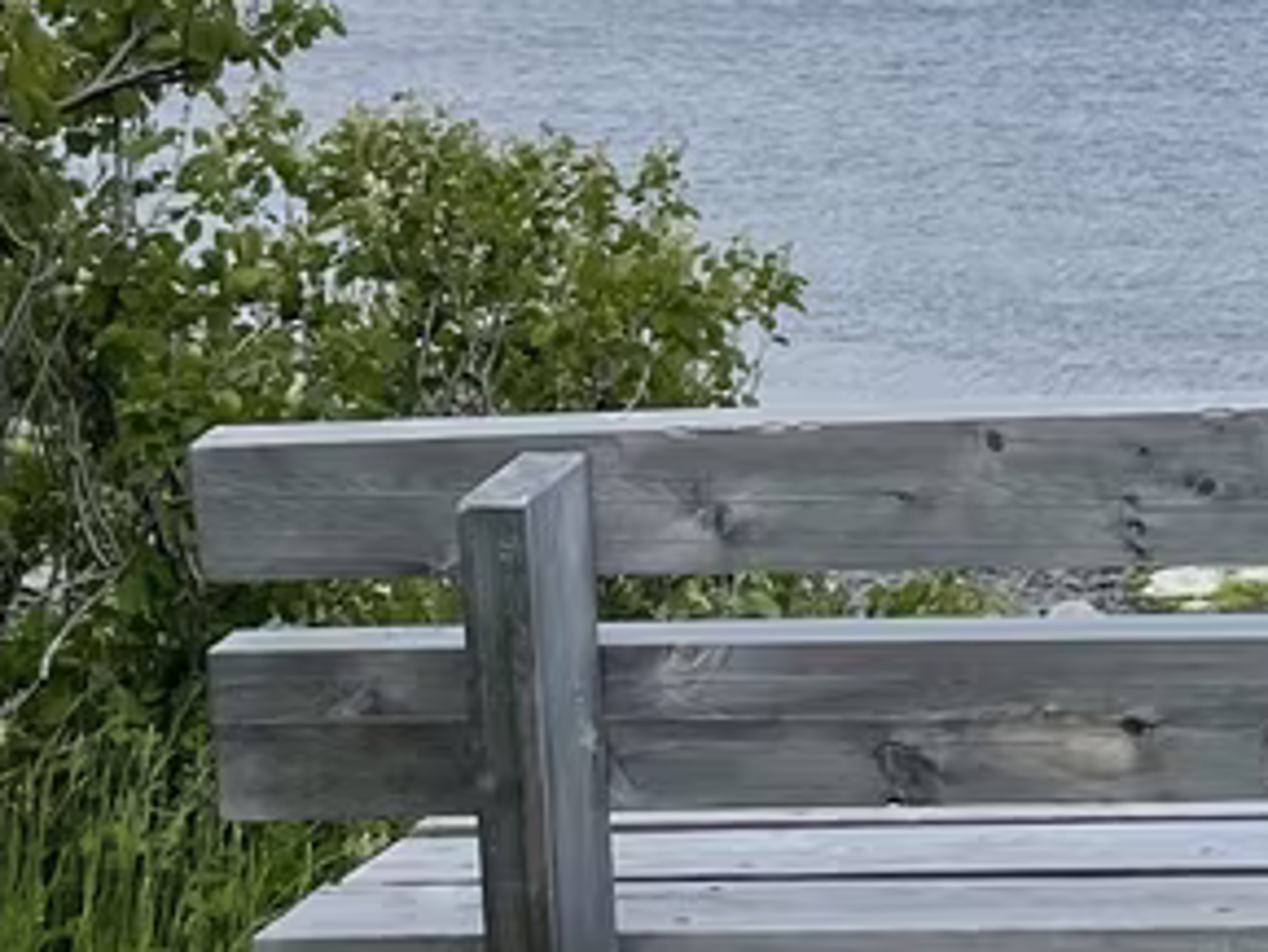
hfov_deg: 16.3
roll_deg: +1.7
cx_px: 1996
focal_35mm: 108
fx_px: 3958
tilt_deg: -0.6
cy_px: -83
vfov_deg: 13.5
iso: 32
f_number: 1.6
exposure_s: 1/5556
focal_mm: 4.2
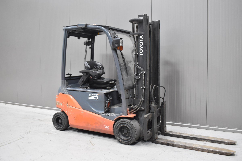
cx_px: 121
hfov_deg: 57.2
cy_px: 80
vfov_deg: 40.0
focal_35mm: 33
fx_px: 222
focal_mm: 22
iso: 1600
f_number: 4.5
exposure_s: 1/30
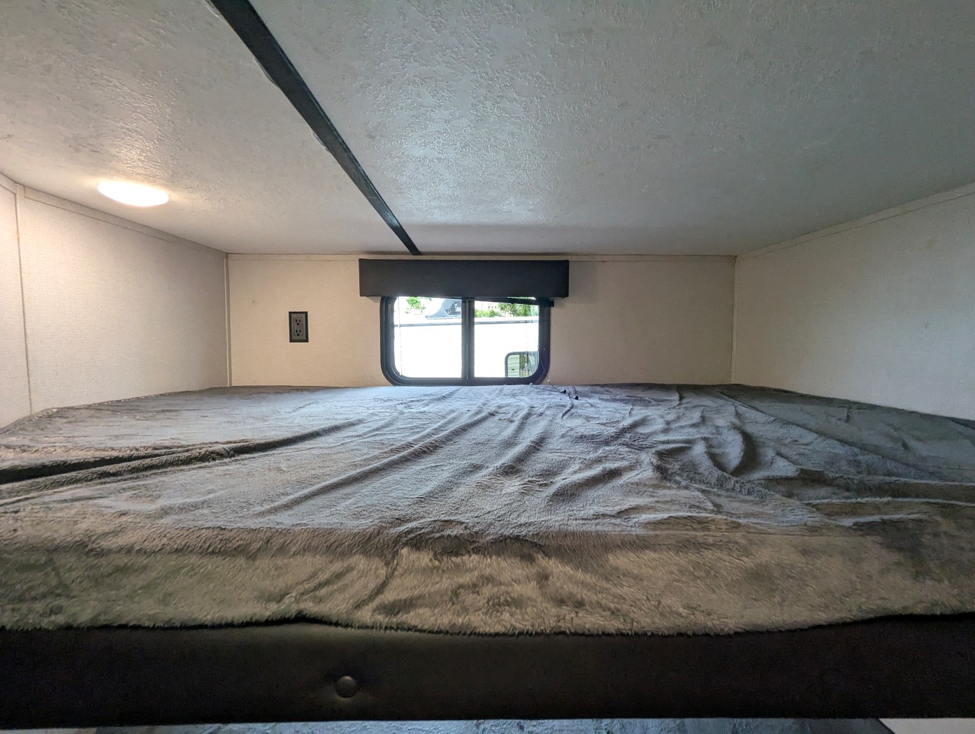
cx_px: 488
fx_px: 451
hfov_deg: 94.4
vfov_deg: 78.2
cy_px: 367
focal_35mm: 16
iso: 145
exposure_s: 1/90.1
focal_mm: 2.35
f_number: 2.2
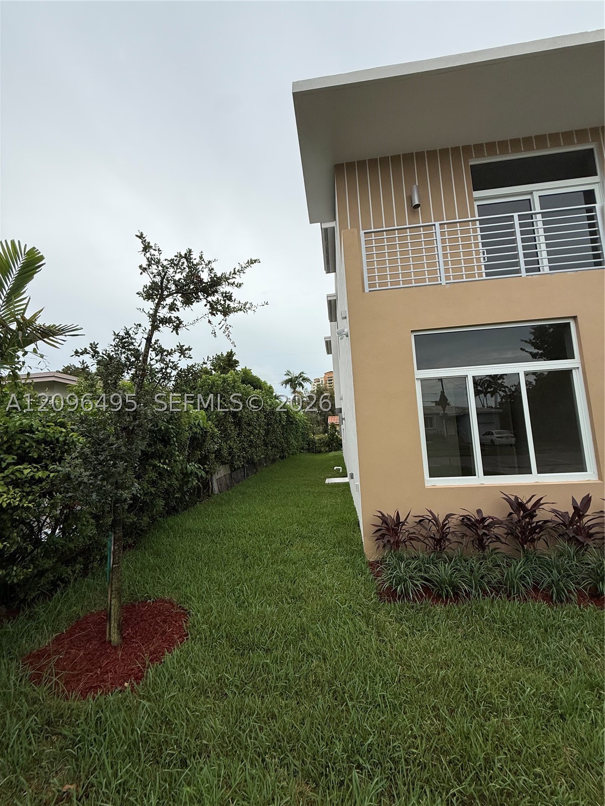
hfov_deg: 85.7
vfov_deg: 102.1
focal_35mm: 14
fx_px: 326
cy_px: 403
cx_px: 302
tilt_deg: +7.4
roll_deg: +3.7
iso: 50
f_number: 2.2
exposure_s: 1/1795
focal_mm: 2.22
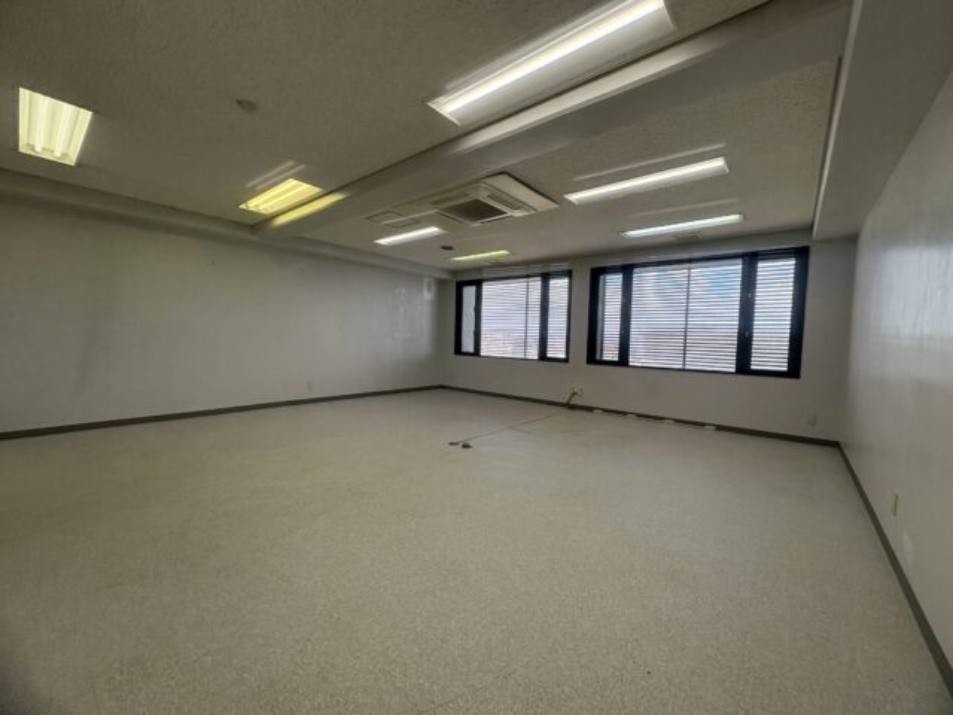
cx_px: 476
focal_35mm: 14
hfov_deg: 102.1
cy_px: 358
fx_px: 385
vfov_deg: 85.7
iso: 64
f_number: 2.2
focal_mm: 2.22
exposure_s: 1/178
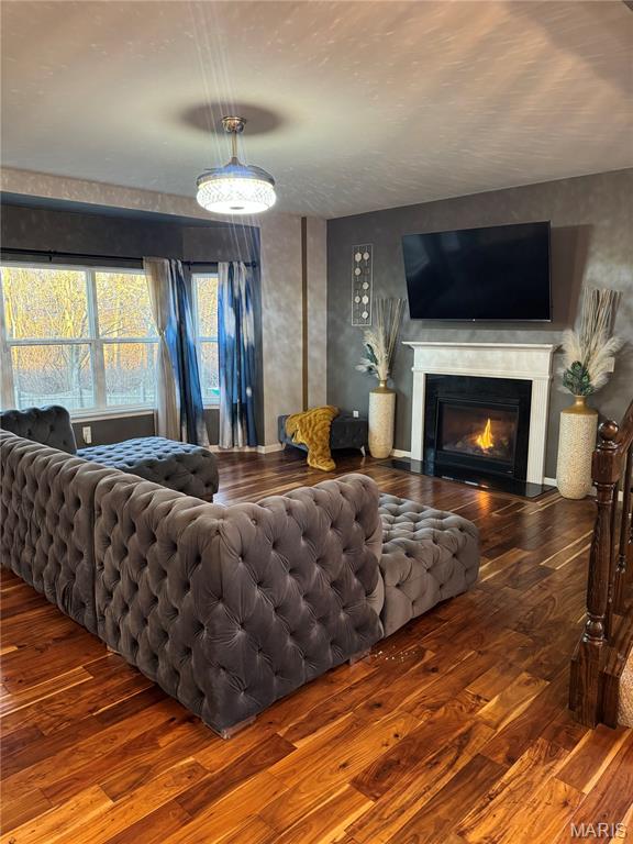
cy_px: 422
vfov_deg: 71.6
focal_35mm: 24
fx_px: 585
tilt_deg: -9.7
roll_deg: +0.0
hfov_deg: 56.8
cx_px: 316
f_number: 1.78
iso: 500
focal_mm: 6.76
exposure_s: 1/60
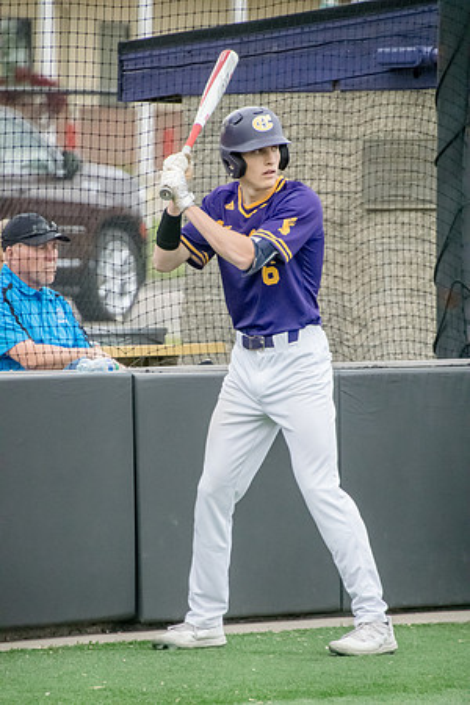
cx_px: 235
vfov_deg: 5.1
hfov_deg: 3.4
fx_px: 7931
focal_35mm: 405
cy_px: 352
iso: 5000
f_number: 6.3
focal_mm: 270
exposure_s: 1/1600
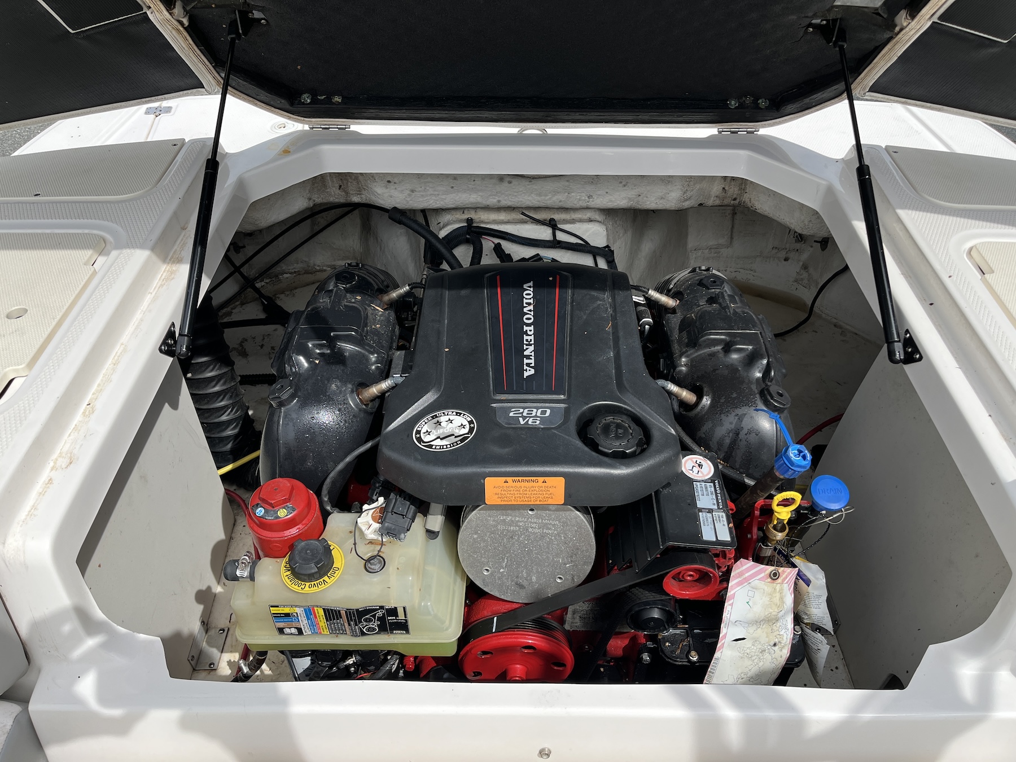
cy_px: 381
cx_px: 508
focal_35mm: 26
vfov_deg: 53.1
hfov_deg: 67.3
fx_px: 763
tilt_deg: -47.0
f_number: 1.6
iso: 50
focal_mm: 5.1
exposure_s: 1/3215
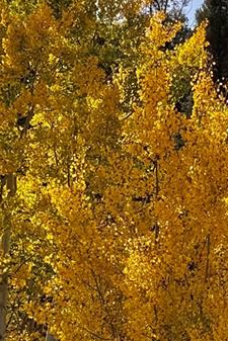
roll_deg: -3.4
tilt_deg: +9.8
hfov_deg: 8.6
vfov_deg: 12.8
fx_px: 1518
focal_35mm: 160
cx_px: 150
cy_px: 254
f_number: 1.78
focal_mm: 6.76
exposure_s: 1/5587
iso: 80
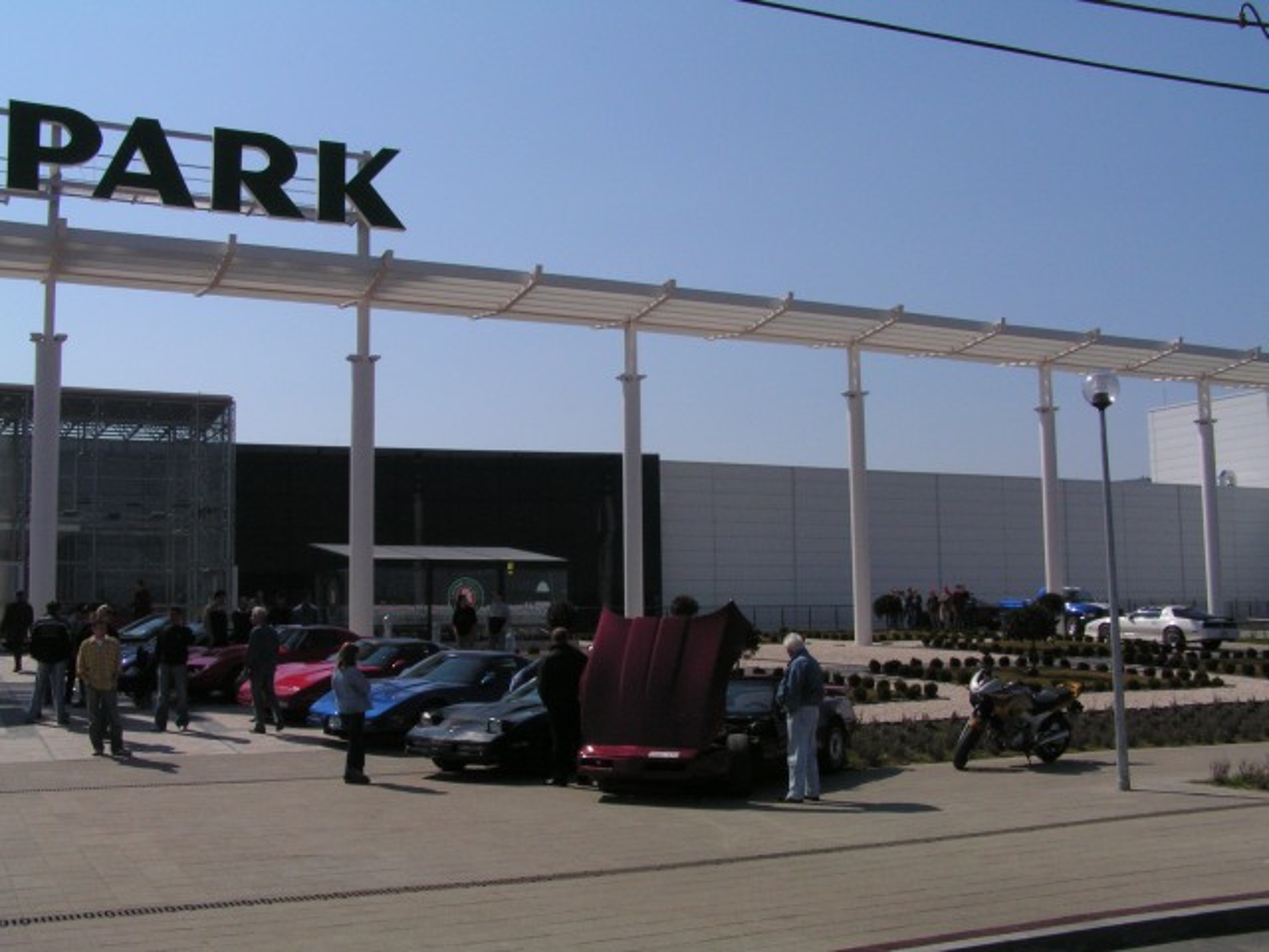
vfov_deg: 37.7
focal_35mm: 38
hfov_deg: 49.0
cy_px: 476
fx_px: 1393
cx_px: 634
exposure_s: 1/800
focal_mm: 6.3
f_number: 8
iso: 100
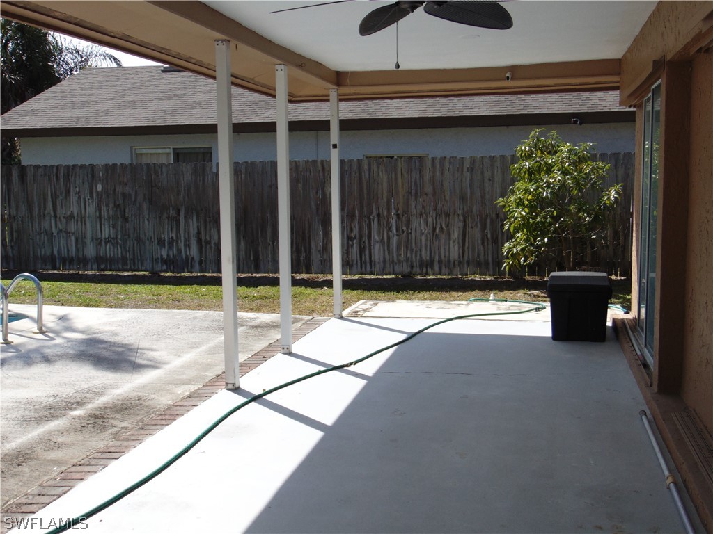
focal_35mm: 39
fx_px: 803
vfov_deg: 36.8
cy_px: 267
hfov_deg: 47.9
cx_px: 356
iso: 80
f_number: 3.3
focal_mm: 6.9
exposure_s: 1/1000
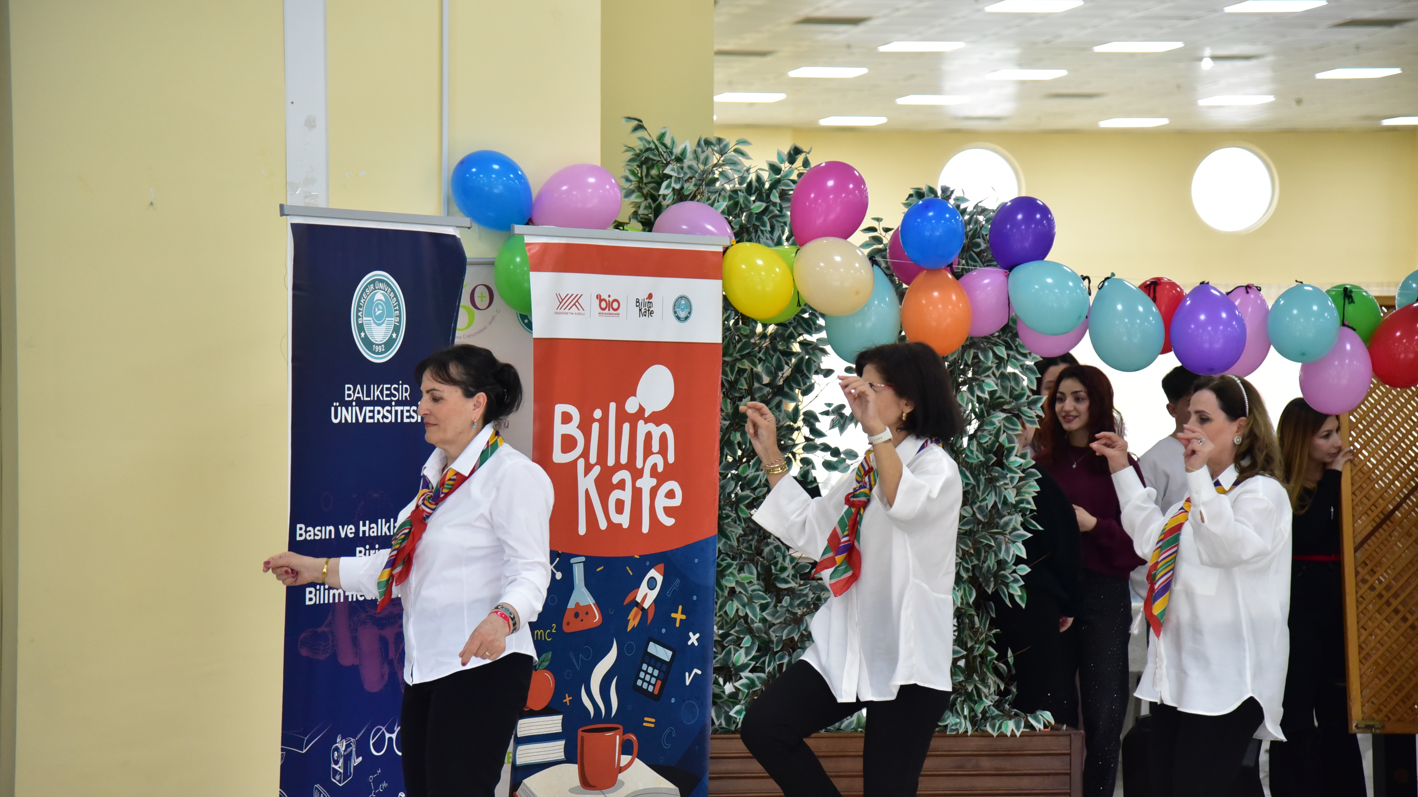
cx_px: 709
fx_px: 3948
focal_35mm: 105
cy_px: 469
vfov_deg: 11.5
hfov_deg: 20.4
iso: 3200
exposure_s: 1/400
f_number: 4
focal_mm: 100
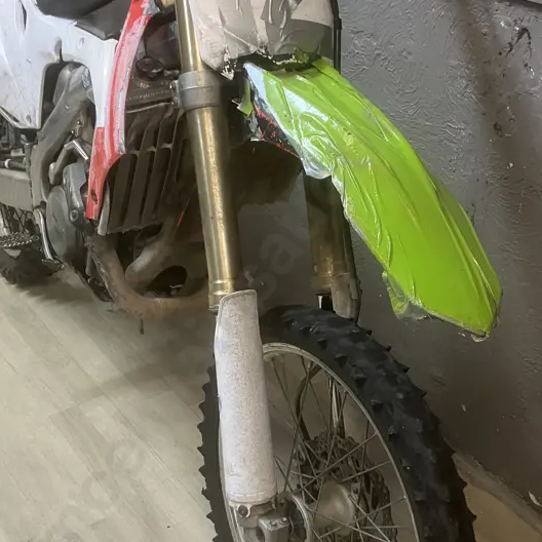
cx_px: 247
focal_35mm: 48
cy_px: 294
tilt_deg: -30.0
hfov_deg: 35.3
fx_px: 850
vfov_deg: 35.3
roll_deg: -0.9
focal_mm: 3.99
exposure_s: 1/50
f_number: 1.8
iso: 160
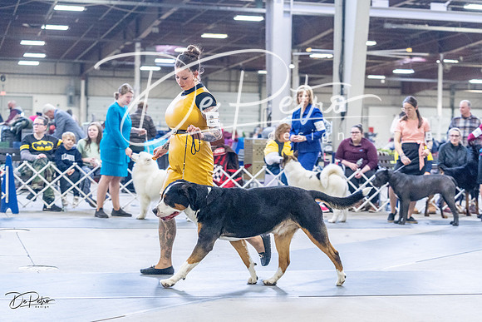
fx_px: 1018
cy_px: 161
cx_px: 241
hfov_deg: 26.6
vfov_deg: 18.0
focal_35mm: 76
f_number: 3.5
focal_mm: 76
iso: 6400
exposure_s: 1/320
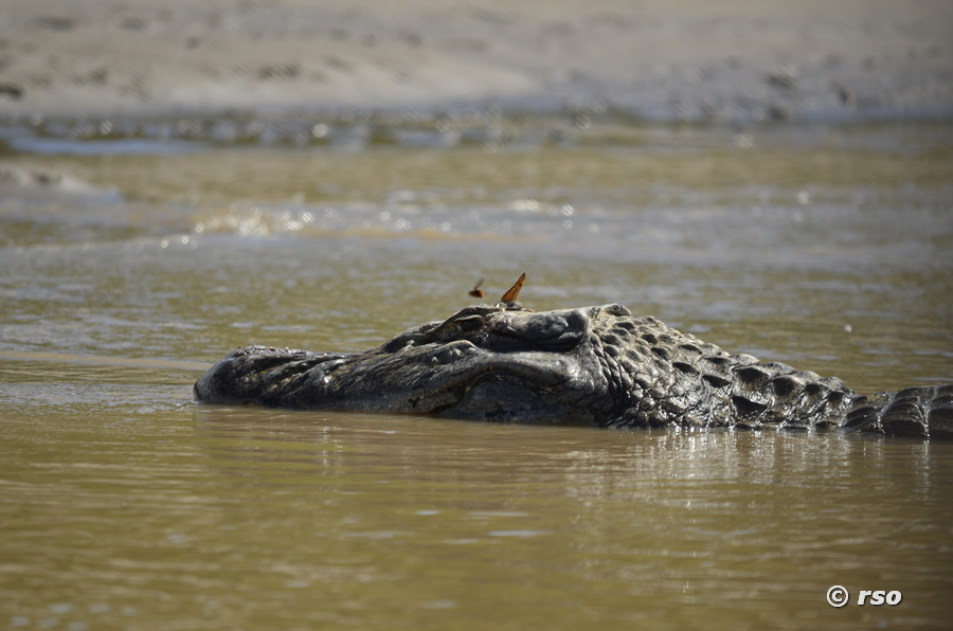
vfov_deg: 3.0
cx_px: 476
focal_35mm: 450
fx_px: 11887
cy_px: 316
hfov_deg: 4.6
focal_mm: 300
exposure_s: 1/1000
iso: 320
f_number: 5.6
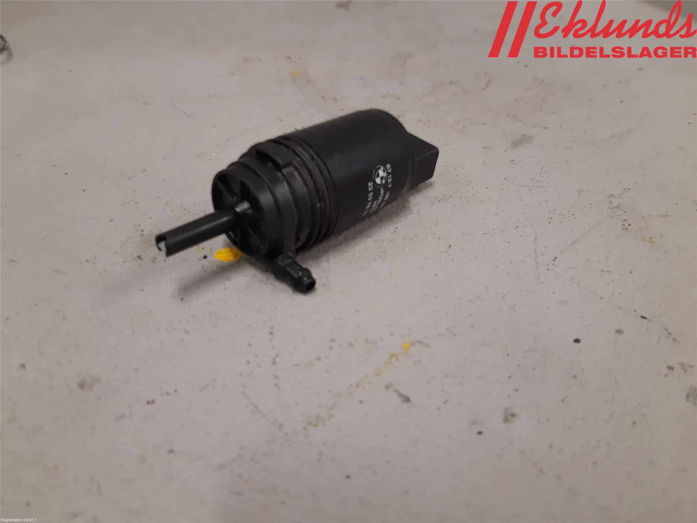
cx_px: 348
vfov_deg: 53.1
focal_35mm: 26
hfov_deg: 67.3
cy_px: 262
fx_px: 524
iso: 100
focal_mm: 3.93
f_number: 1.7
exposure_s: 1/50
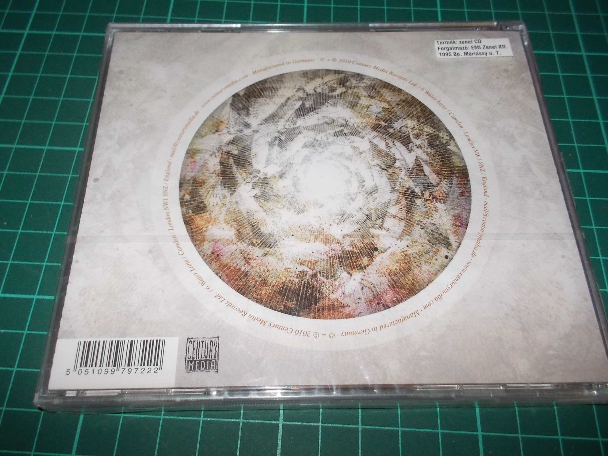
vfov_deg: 48.2
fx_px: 509
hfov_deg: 61.7
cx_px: 304
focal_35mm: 29
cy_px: 228
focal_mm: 4.1
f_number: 3.3
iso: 200
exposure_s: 1/30
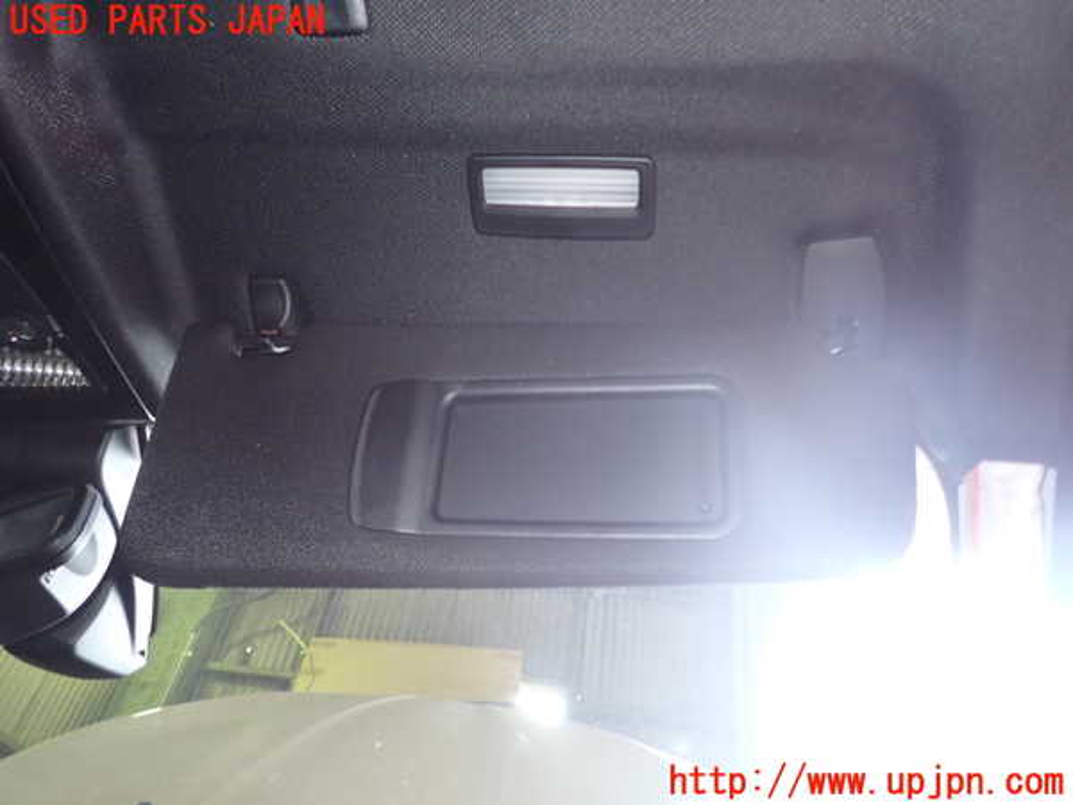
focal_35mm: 25
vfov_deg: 54.9
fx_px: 775
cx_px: 536
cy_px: 402
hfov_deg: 69.4
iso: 200
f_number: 2
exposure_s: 1/30
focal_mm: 4.5
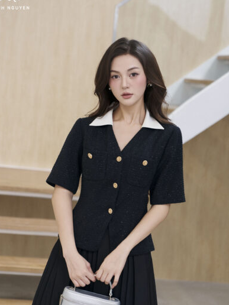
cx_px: 115
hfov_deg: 16.2
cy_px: 181
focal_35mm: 91
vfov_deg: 21.5
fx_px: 803
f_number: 2.8
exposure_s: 1/160
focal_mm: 70
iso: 800
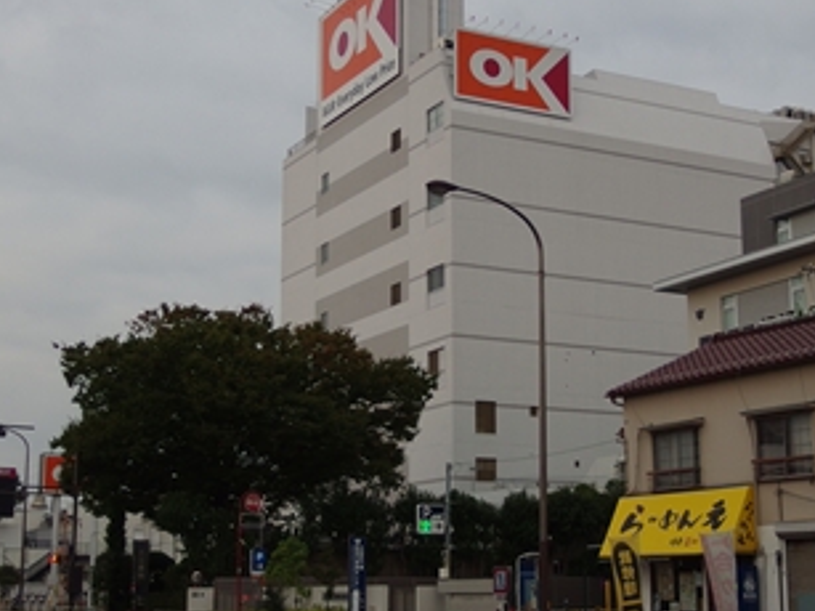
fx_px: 1436
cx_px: 463
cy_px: 327
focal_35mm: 61
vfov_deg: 24.0
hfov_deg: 31.7
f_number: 2
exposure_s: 1/320
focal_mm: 8.1
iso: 100
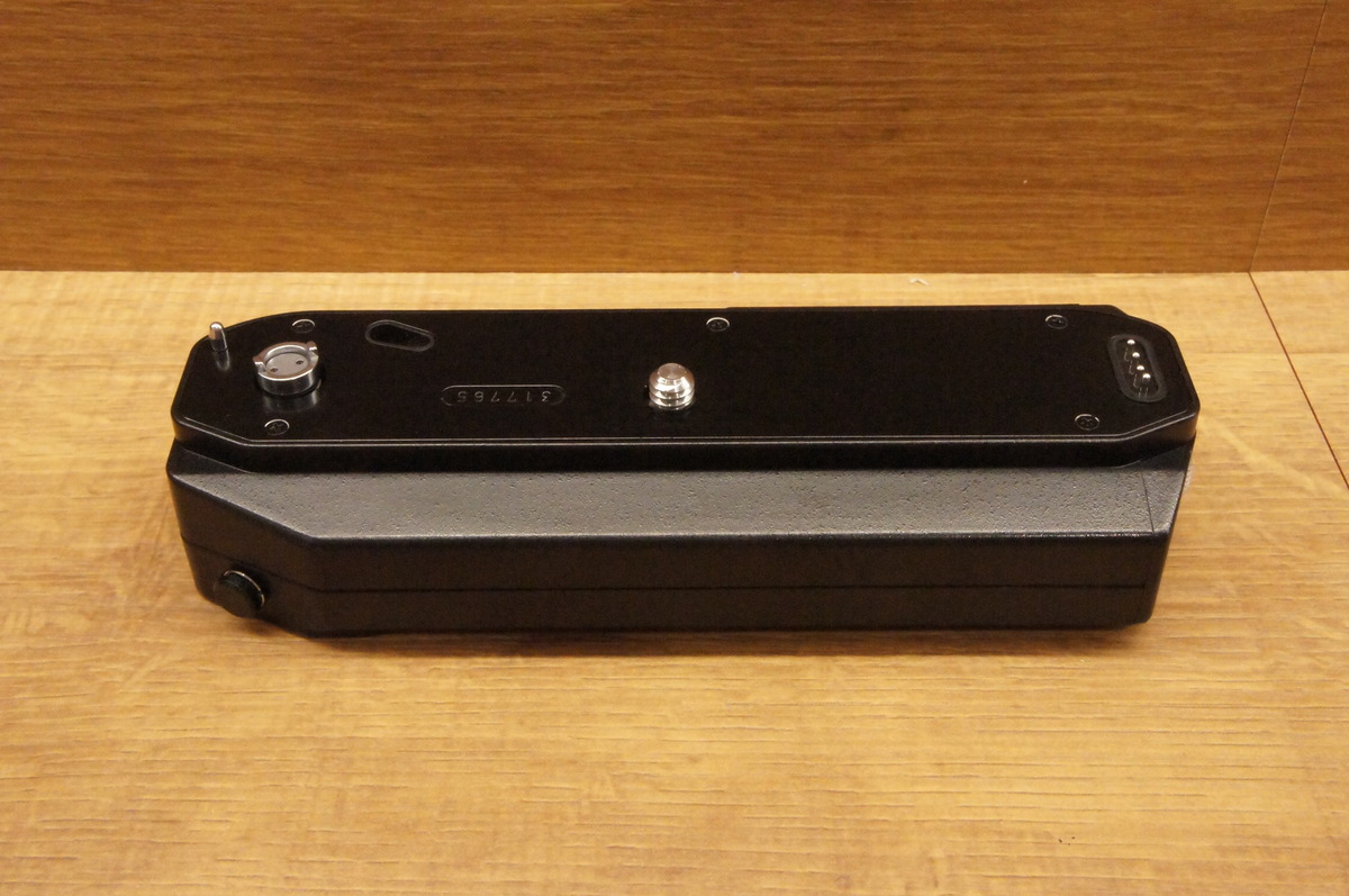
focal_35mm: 44
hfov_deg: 45.0
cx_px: 674
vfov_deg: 30.8
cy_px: 448
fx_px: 1628
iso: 6400
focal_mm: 29
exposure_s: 1/80
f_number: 18
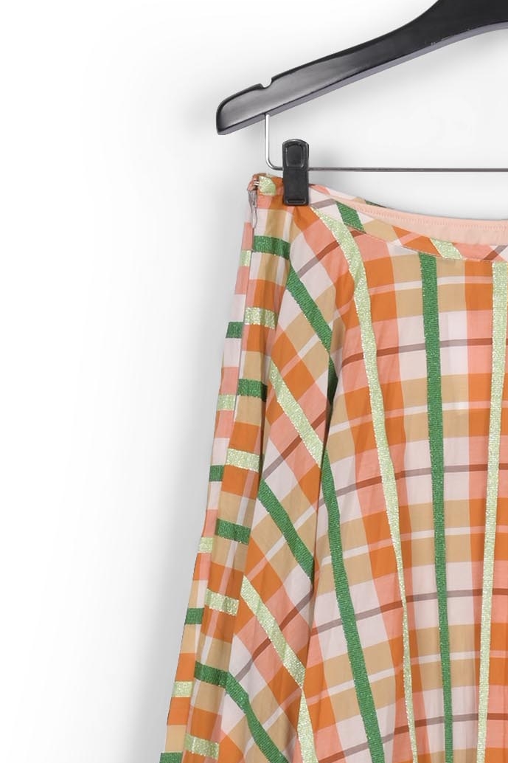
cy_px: 904
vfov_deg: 13.6
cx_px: 511
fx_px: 3112
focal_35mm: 147
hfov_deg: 9.3
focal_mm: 38
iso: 100
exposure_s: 1/125
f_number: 13
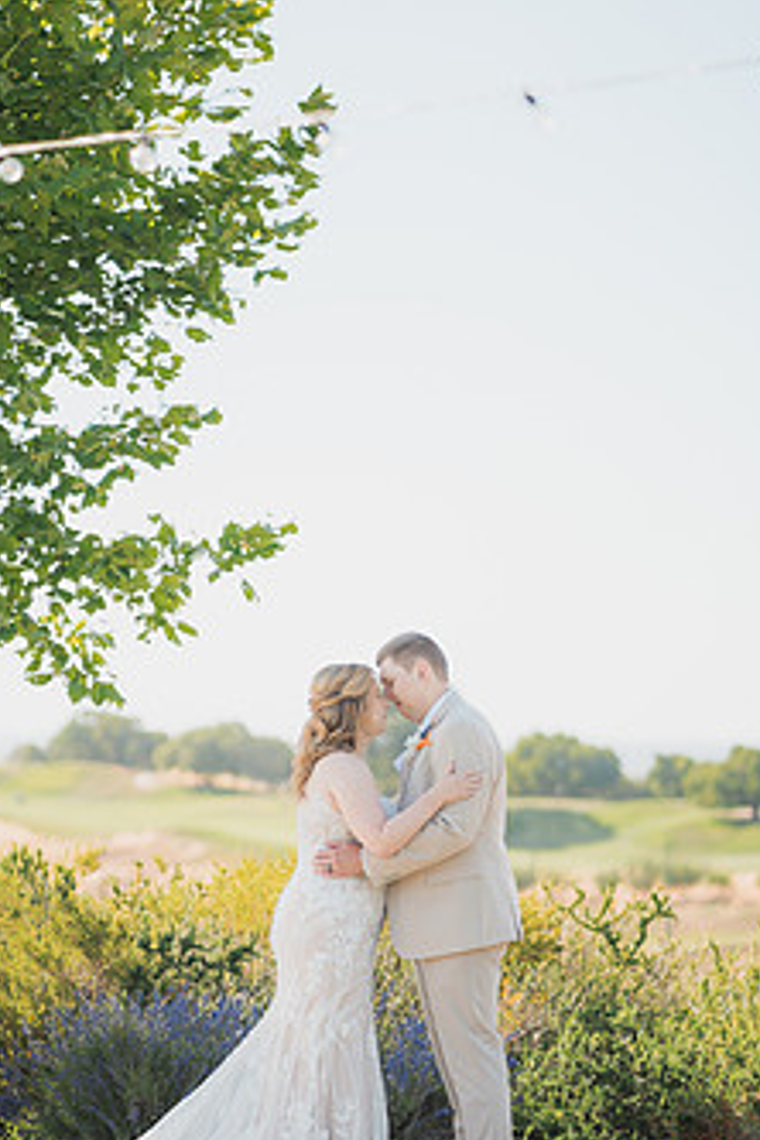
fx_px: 3641
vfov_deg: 17.8
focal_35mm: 115
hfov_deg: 11.9
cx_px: 325
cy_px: 644
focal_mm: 85
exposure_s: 1/2000
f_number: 1.8
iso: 125
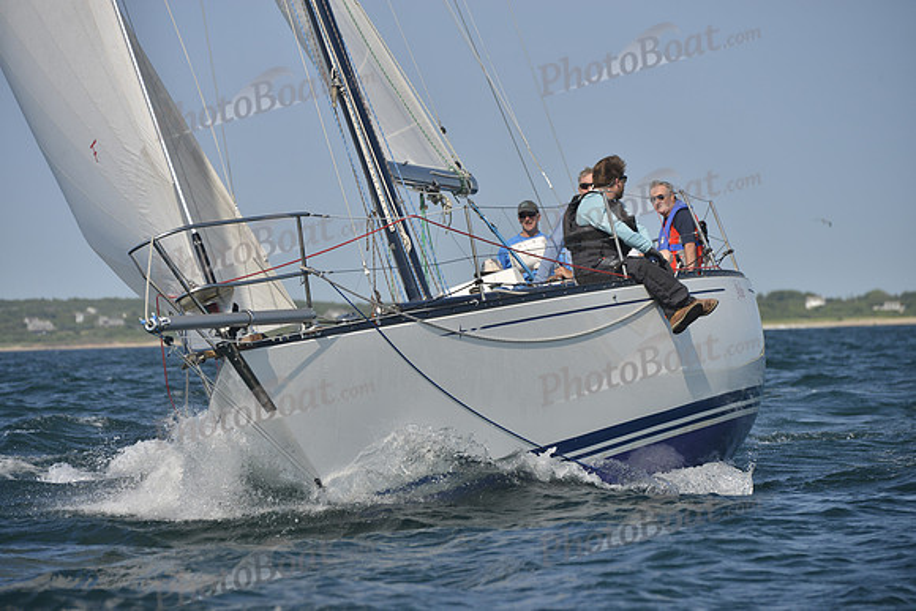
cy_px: 306
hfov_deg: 10.8
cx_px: 458
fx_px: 4835
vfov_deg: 7.2
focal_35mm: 190
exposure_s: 1/1000
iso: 400
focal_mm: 190
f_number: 7.1
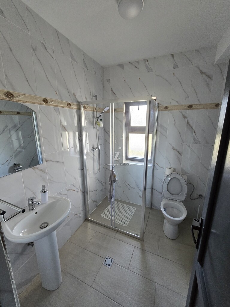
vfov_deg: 106.2
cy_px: 154
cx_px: 115
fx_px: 115
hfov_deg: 89.9
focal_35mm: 13
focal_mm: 2.2
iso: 400
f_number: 2.2
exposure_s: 1/50
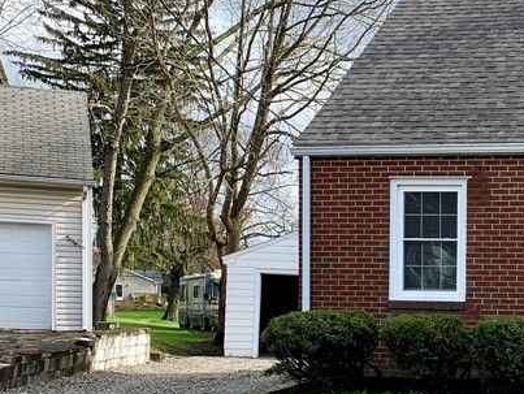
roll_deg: -1.1
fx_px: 1000
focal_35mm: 66
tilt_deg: -1.0
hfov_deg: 26.6
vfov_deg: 21.8
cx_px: 603
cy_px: 348
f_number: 1.8
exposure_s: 1/627
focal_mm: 4.25
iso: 25
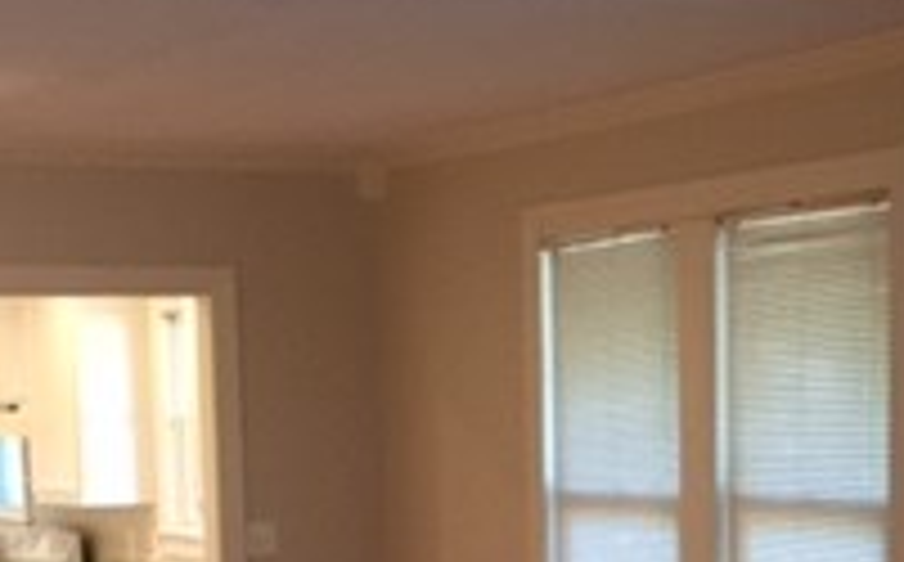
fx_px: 2411
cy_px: 760
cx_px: 499
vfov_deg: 12.8
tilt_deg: -8.8
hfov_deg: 21.2
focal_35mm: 98
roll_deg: +0.8
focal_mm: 4.15
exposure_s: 1/30
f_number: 2.2
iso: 125
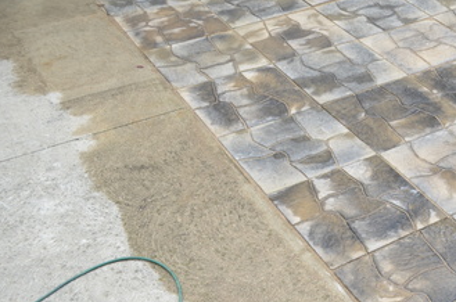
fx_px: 695
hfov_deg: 33.2
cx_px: 460
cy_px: 93
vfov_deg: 24.4
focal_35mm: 55
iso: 200
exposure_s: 1/200
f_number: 6.3
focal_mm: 18
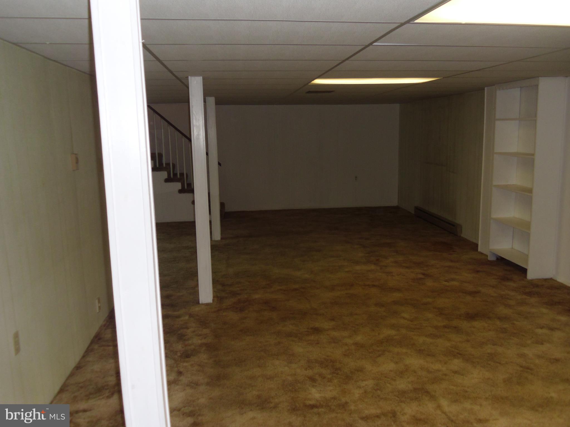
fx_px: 510
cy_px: 214
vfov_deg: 45.4
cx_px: 285
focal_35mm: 31
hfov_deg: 58.4
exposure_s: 1/45
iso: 100
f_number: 3.3
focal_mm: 5.6
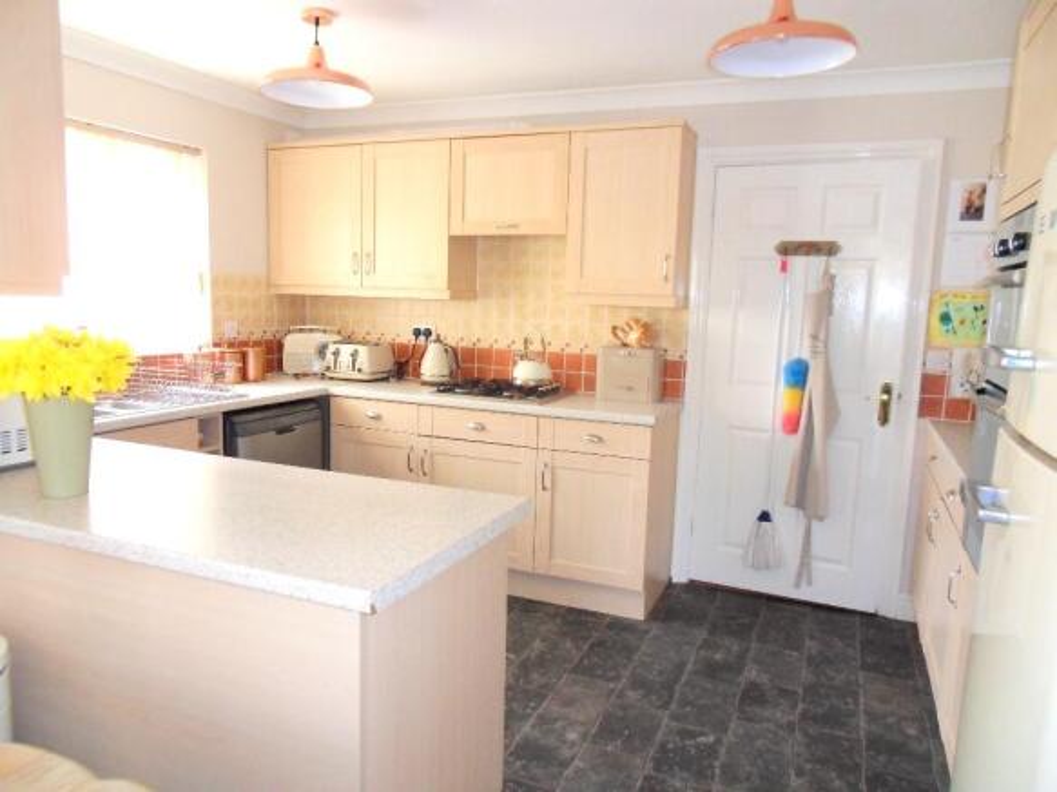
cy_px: 396
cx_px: 528
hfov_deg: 71.6
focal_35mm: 24
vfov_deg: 56.8
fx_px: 733
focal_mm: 4.2
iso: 200
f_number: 3.3
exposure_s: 1/30
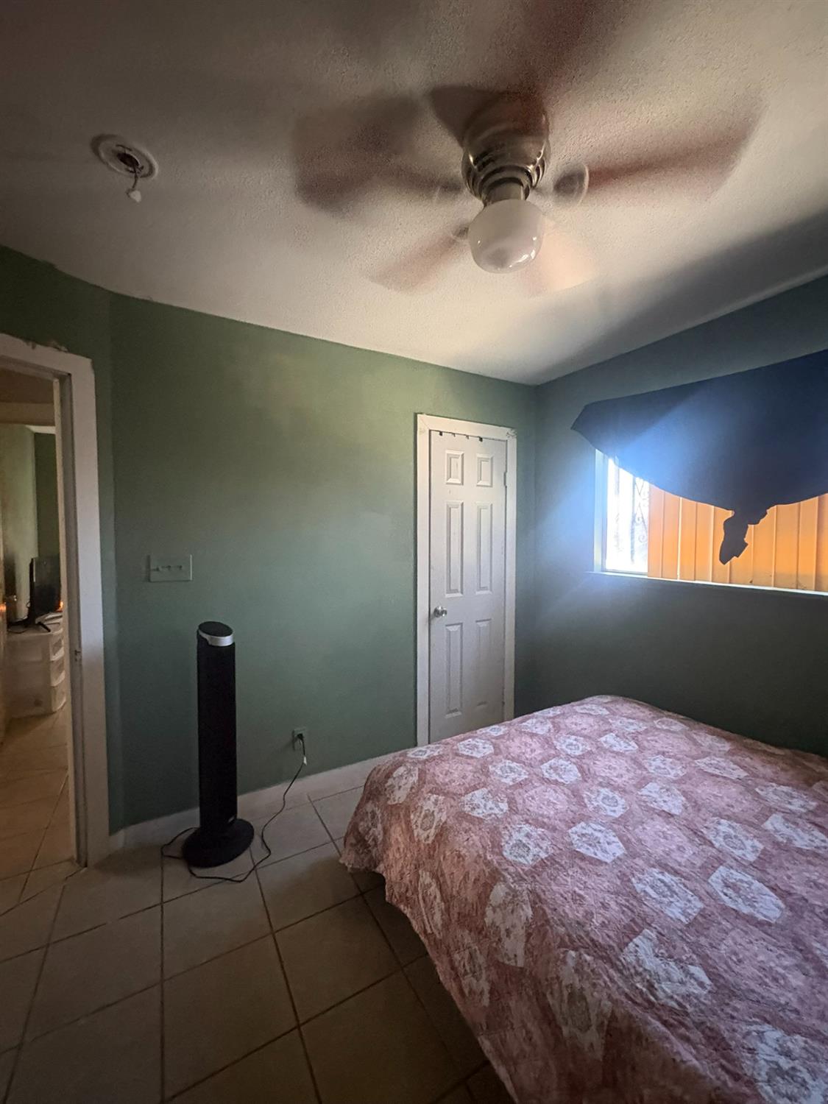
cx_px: 414
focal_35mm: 14
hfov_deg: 85.7
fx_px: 446
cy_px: 552
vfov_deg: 102.1
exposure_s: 1/40
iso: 1000
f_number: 2.2
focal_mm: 2.22
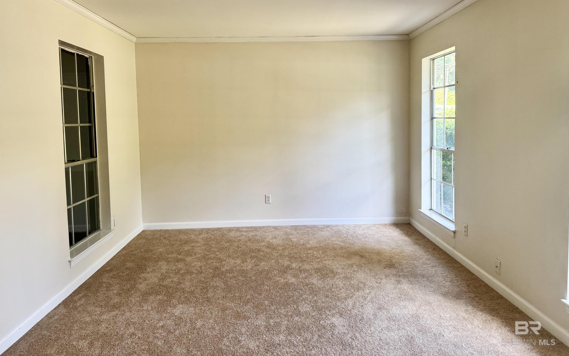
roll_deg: +1.0
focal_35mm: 26
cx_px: 285
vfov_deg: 47.3
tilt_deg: -3.8
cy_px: 143
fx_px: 403
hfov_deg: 70.4
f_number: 1.78
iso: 160
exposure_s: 1/121
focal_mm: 6.76
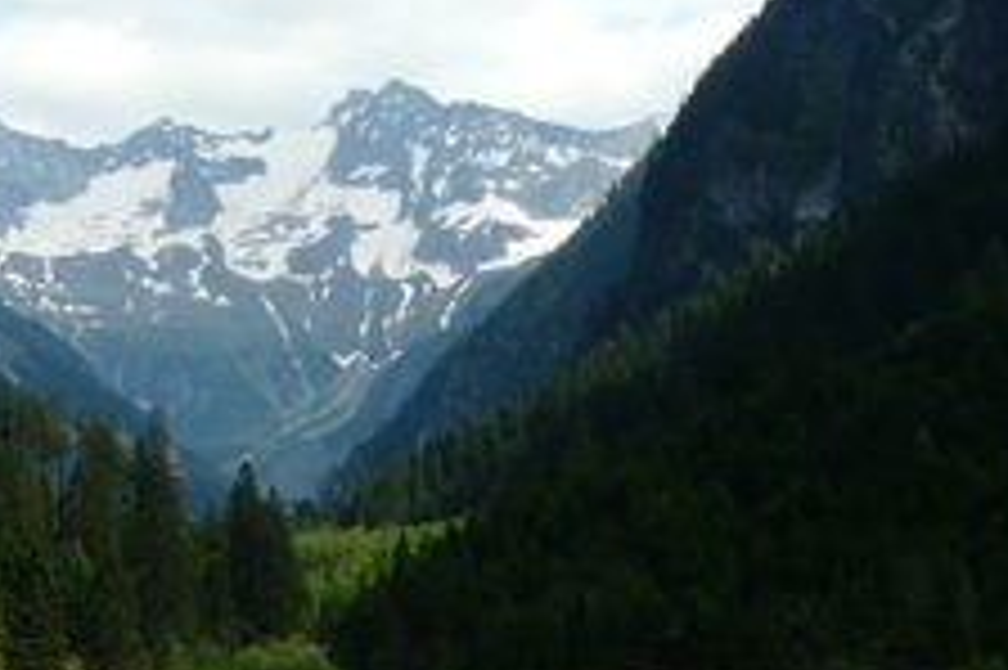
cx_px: 194
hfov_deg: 18.9
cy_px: 630
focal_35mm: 107
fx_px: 2994
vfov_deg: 12.7
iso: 100
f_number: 5.6
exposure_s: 1/200
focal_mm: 5.9
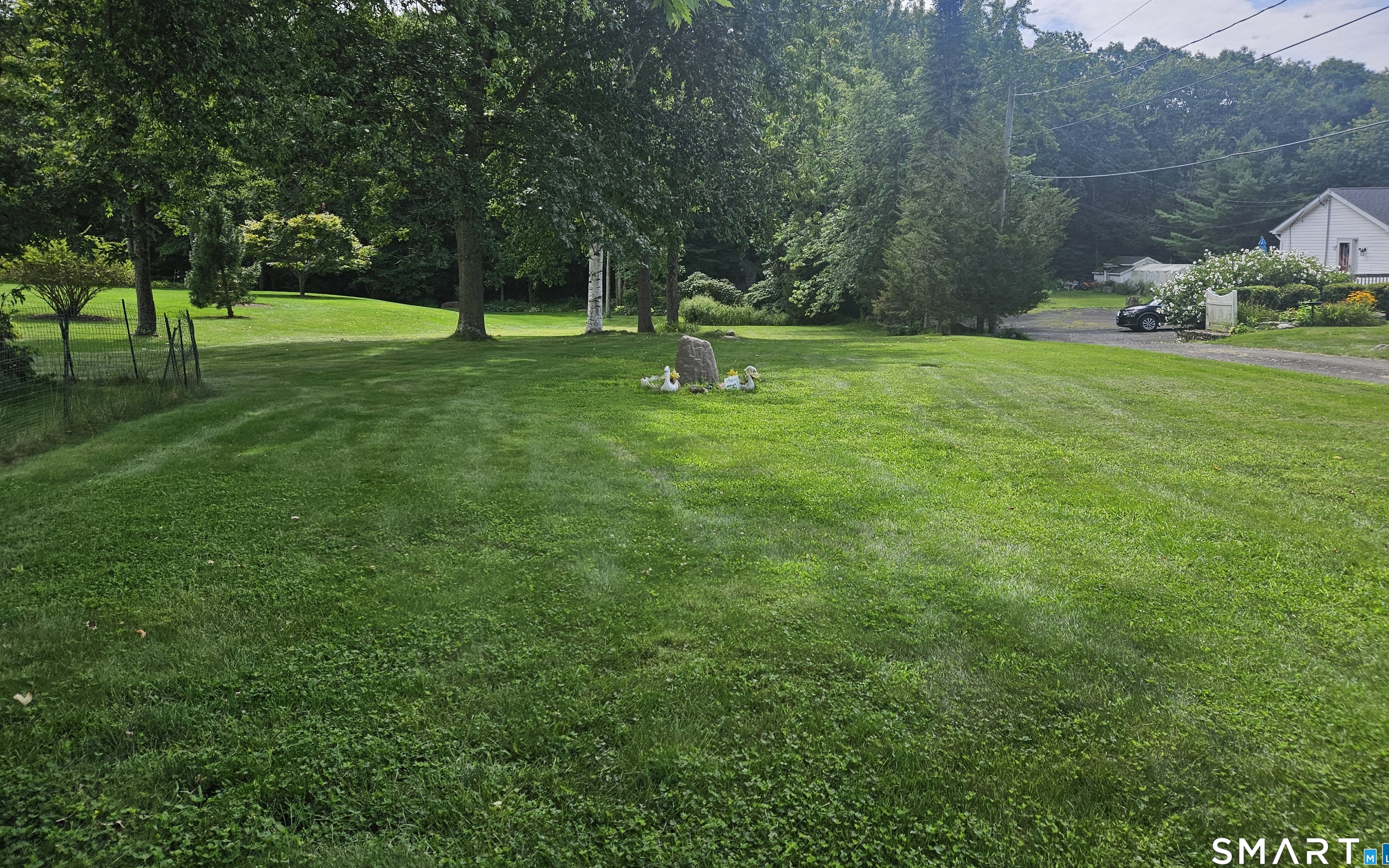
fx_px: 946
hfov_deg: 72.5
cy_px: 341
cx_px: 712
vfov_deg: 48.9
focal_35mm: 25
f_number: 1.8
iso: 40
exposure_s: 1/2000
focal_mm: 5.4
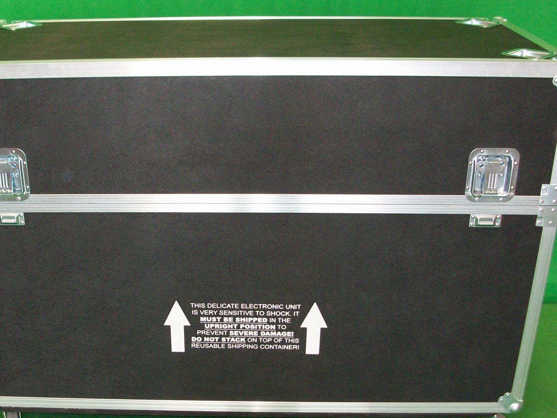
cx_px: 241
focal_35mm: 46
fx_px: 740
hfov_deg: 41.2
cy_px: 242
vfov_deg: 31.5
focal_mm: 5.7
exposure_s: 1/60
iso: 160
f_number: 2.8
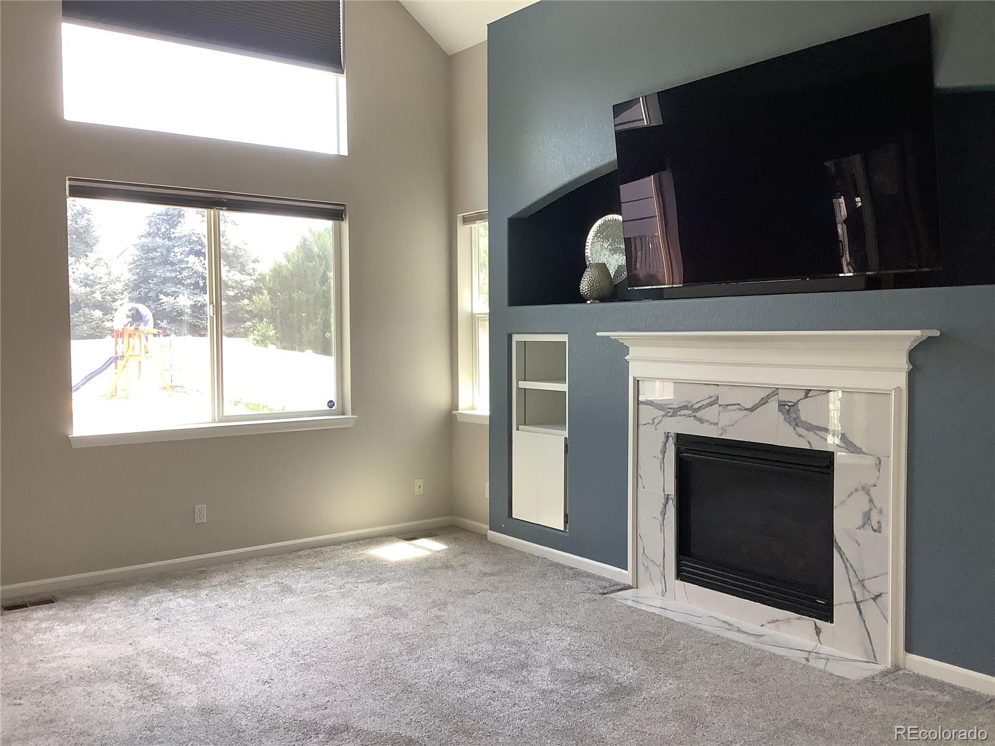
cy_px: 373
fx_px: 891
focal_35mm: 31
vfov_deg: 45.4
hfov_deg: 58.4
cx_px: 498
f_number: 2.4
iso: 100
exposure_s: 1/120
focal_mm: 3.3
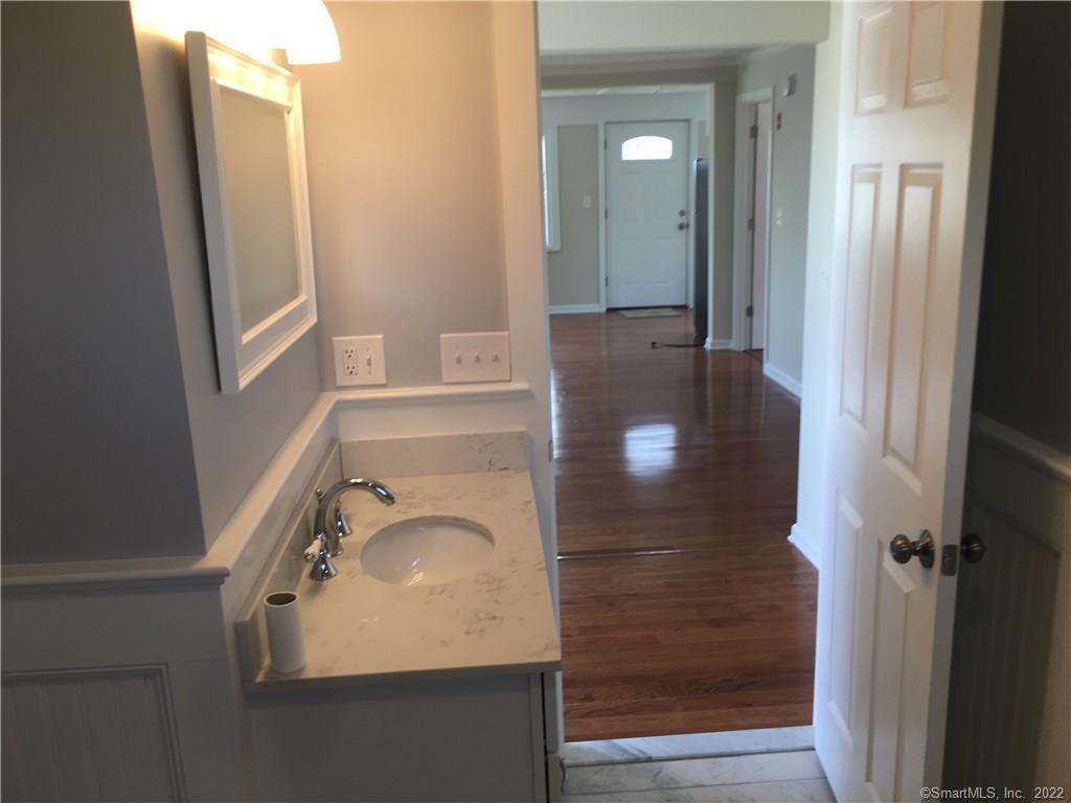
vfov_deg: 48.2
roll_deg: +0.2
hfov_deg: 61.7
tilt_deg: -10.5
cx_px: 536
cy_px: 402
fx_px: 897
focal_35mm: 29
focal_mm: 4.15
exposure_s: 1/60
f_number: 2.2
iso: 32
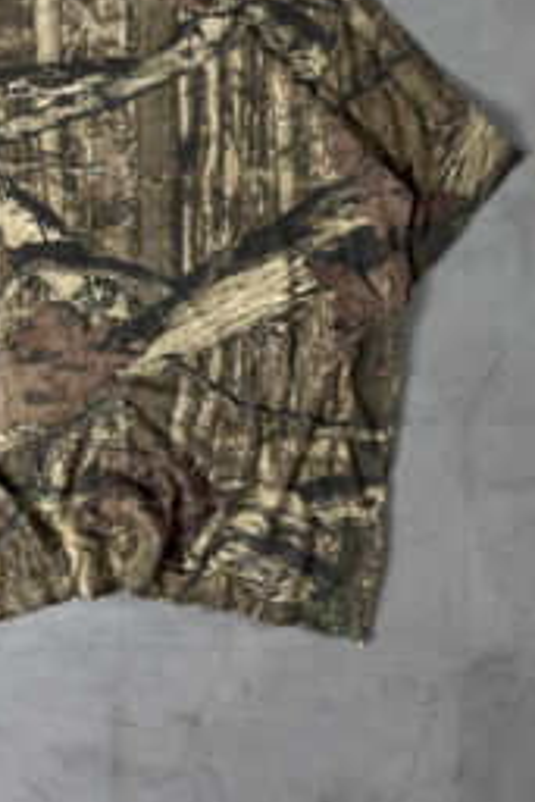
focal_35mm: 39
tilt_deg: -87.8
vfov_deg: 48.1
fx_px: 868
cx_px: 106
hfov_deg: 33.3
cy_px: 226
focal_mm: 6.76
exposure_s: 1/60
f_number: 1.78
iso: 160
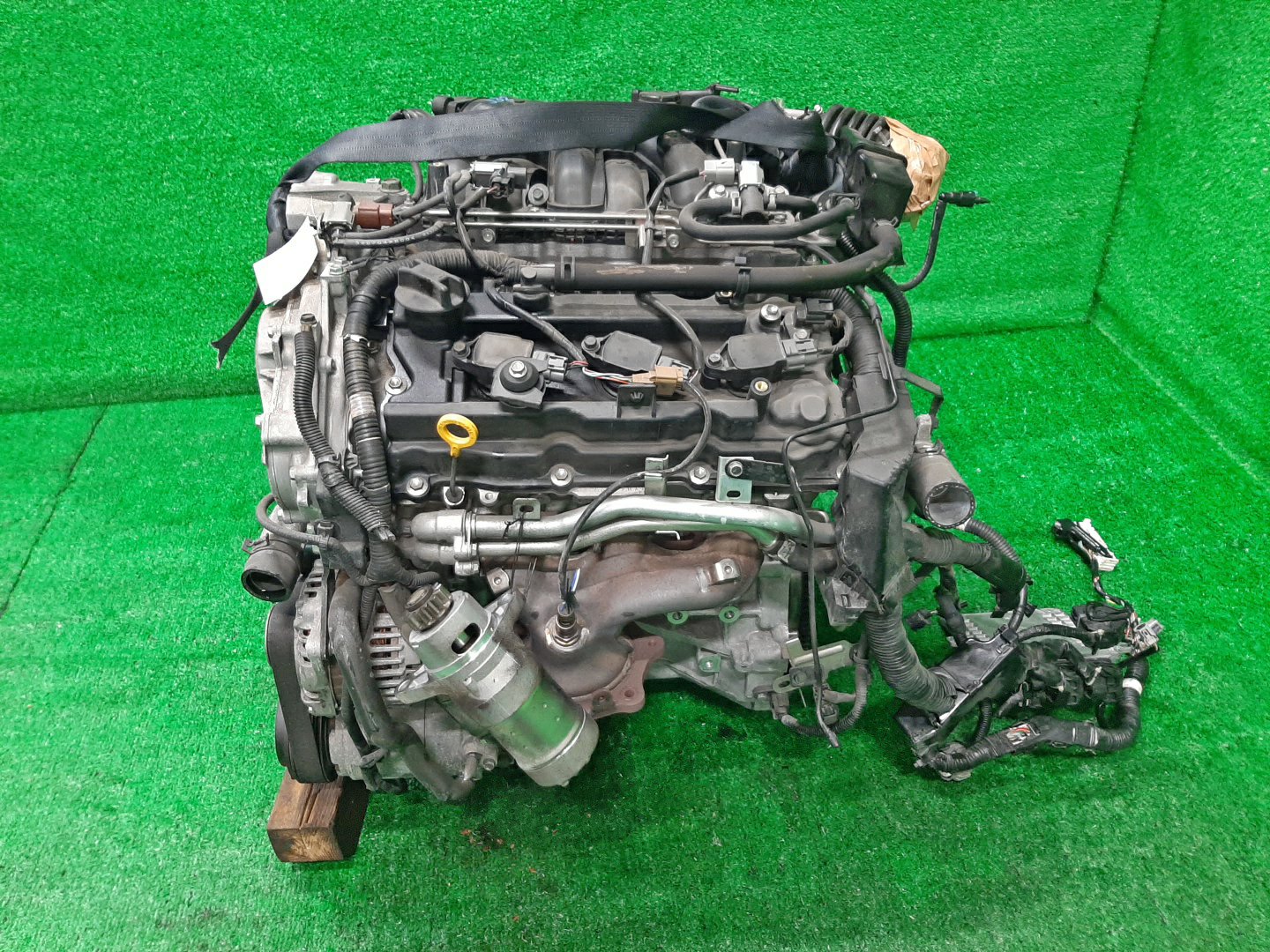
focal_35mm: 26
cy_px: 476
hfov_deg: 67.3
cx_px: 635
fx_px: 954
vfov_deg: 53.1
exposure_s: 1/50
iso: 220
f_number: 1.7
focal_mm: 3.93
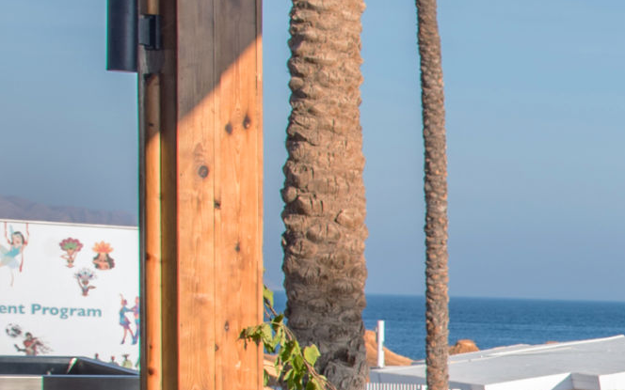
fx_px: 2674
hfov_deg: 12.2
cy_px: 528
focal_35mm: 157
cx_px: 1136
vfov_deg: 8.2
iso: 200
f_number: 9
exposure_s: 1/160
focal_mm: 34
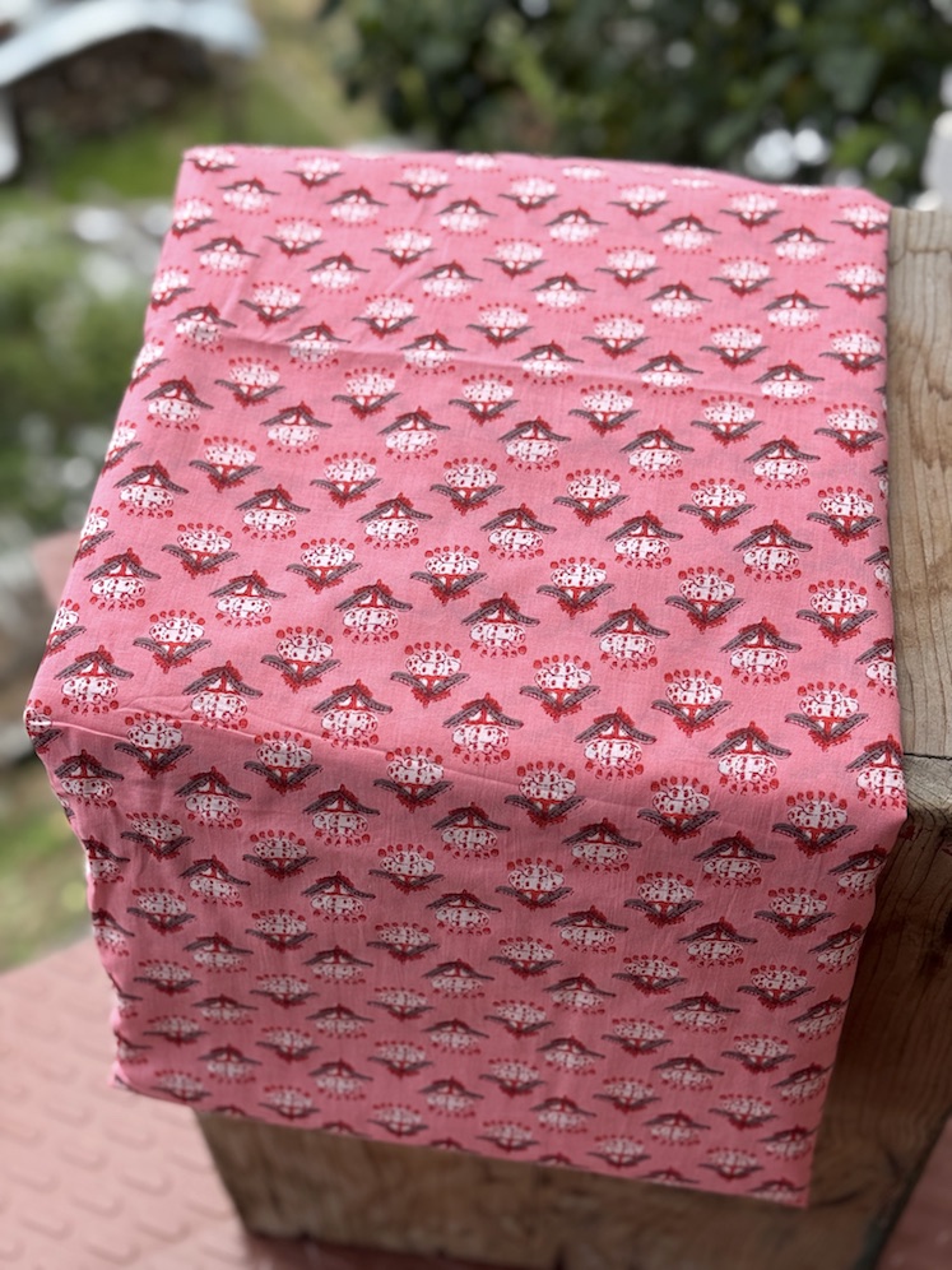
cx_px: 476
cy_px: 635
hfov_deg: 30.3
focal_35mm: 48
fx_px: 1760
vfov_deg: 39.7
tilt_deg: -53.8
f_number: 1.78
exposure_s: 1/939
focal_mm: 6.76
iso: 64
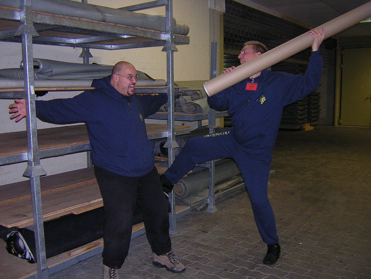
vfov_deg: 39.7
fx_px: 386
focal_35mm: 36
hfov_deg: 51.4
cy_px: 140
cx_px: 186
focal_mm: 4.7
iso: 400
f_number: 2.6
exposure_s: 1/60.1
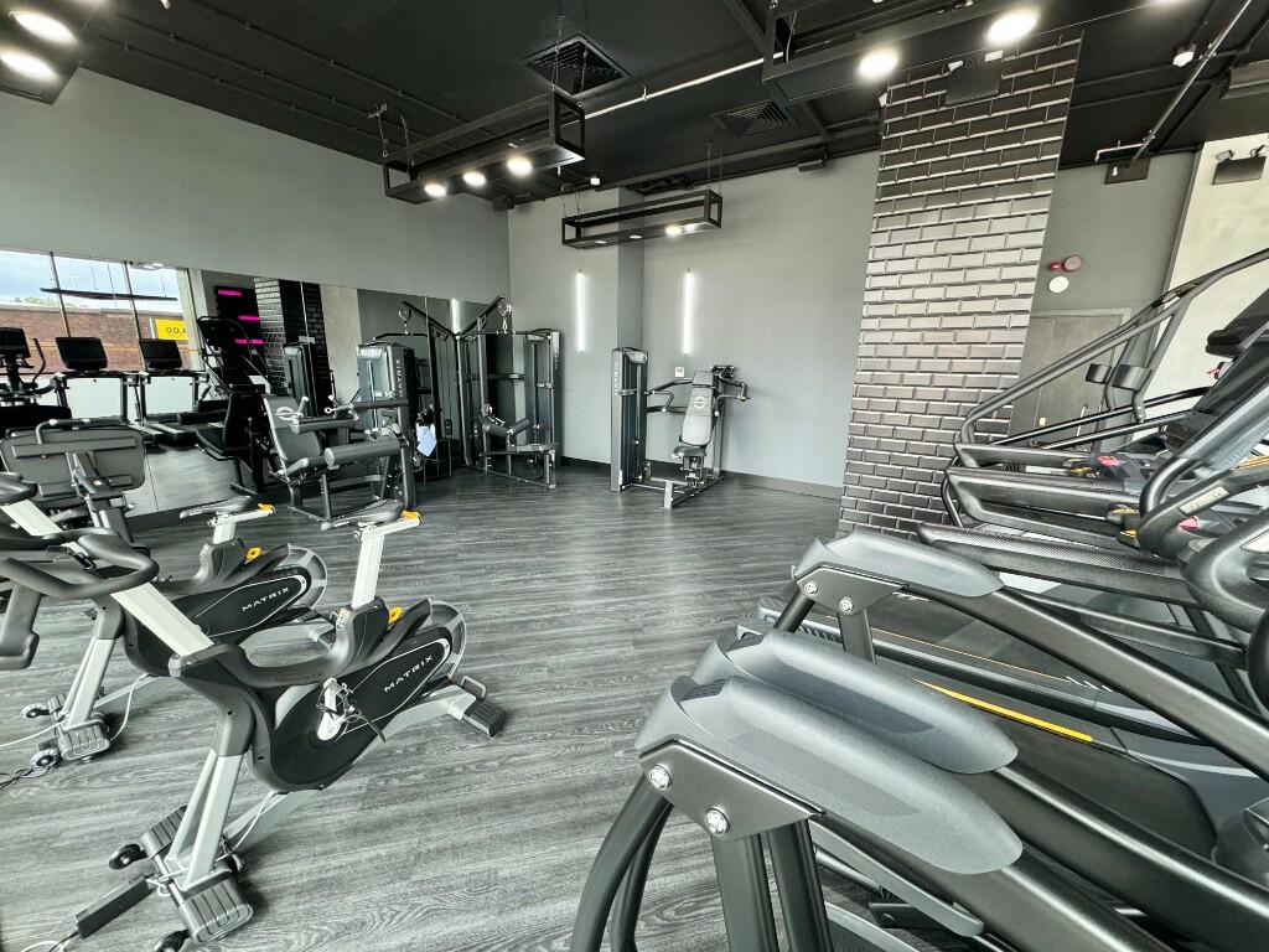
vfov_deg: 85.7
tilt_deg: -12.1
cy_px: 476
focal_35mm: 14
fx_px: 513
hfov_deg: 102.1
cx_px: 634
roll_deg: -0.2
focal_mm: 2.22
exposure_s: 1/100
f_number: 2.2
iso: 320
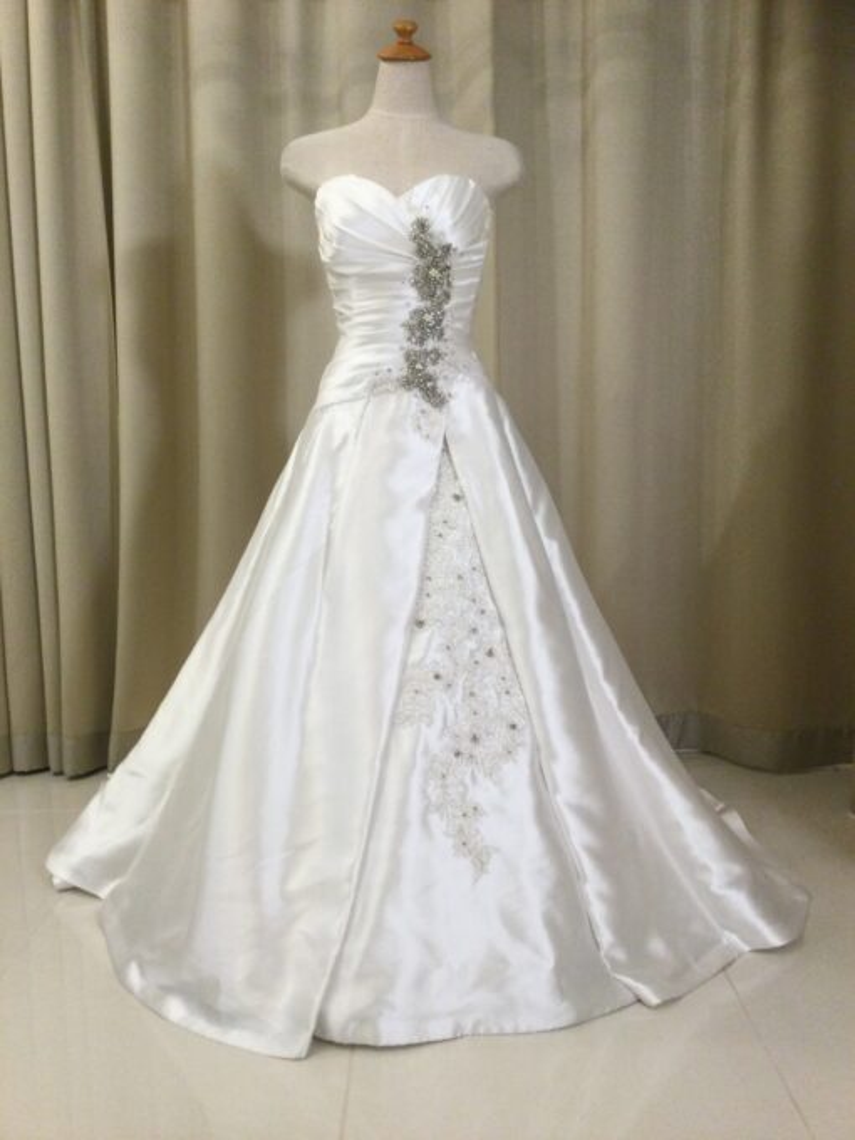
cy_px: 570
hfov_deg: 45.4
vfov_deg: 58.4
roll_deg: +0.4
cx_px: 428
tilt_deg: -8.2
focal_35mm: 31
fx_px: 1021
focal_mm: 3.3
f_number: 2.4
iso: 64
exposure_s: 1/33
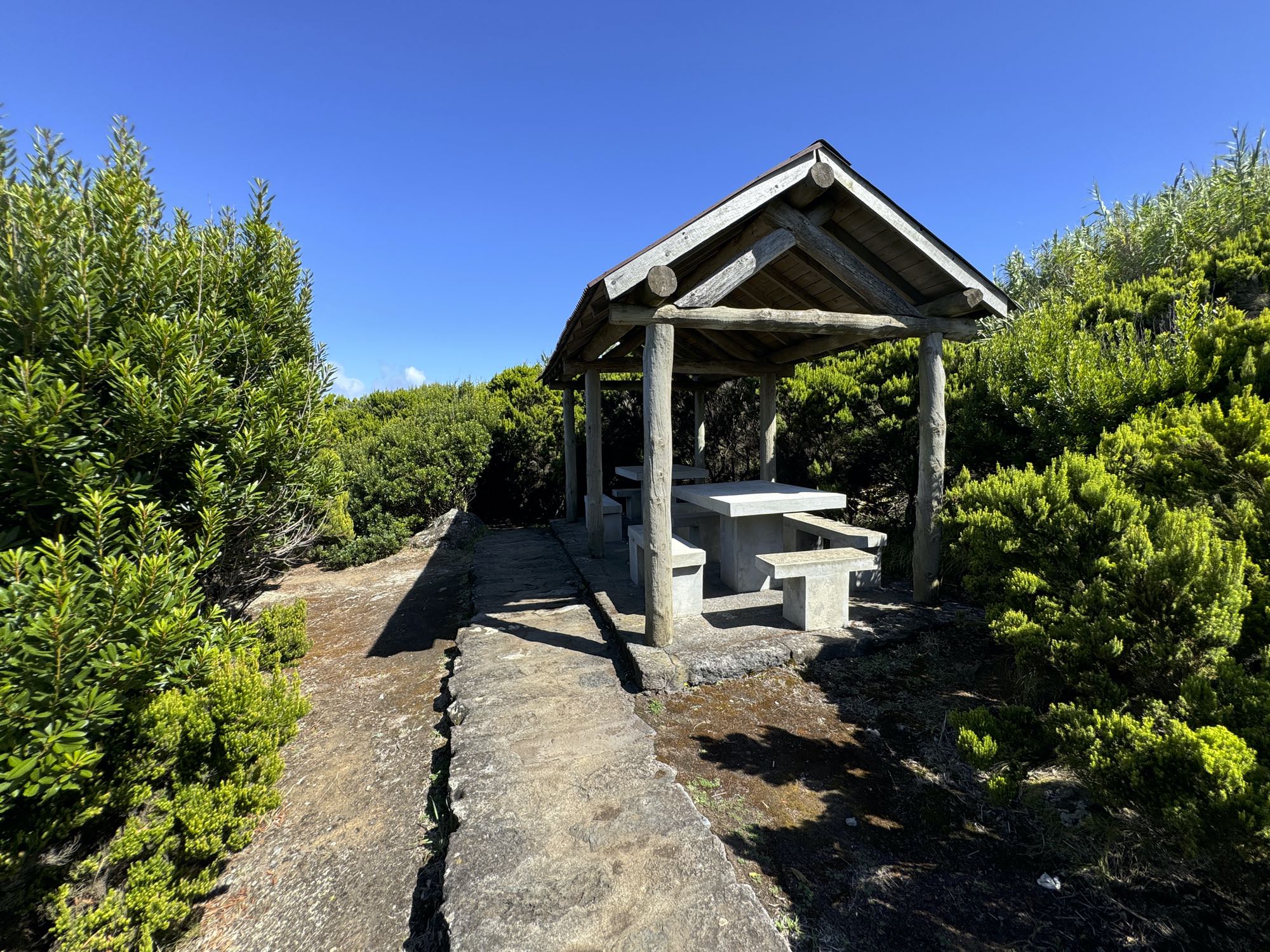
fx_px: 514
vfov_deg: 85.7
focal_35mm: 14
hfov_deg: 102.1
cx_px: 635
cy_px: 476
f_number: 2.2
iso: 50
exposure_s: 1/831
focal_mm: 2.22
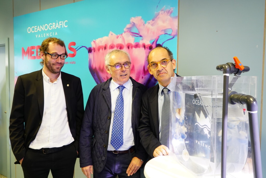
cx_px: 133
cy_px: 89
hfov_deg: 60.3
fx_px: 229
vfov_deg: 42.4
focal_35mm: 31
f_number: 7.1
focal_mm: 31
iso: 2000
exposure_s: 1/50
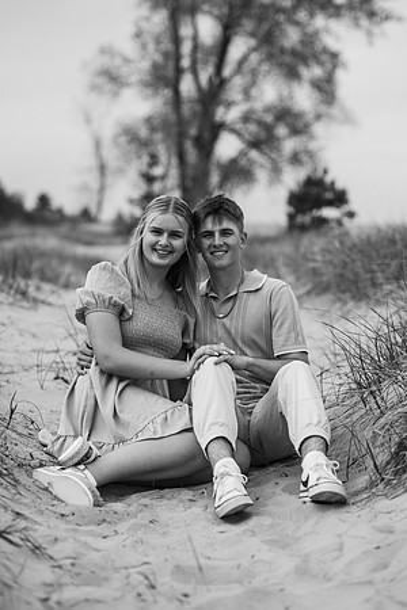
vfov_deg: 23.9
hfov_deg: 16.1
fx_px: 1441
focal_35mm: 85
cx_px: 204
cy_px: 305
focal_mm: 85
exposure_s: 1/1000
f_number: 2.8
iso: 200
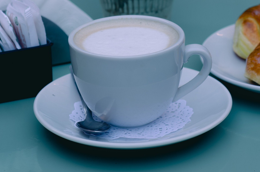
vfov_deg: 8.5
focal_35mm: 159
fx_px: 1146
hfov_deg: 12.9
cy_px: -5
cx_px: 123
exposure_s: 1/200
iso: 160
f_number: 4
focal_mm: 50
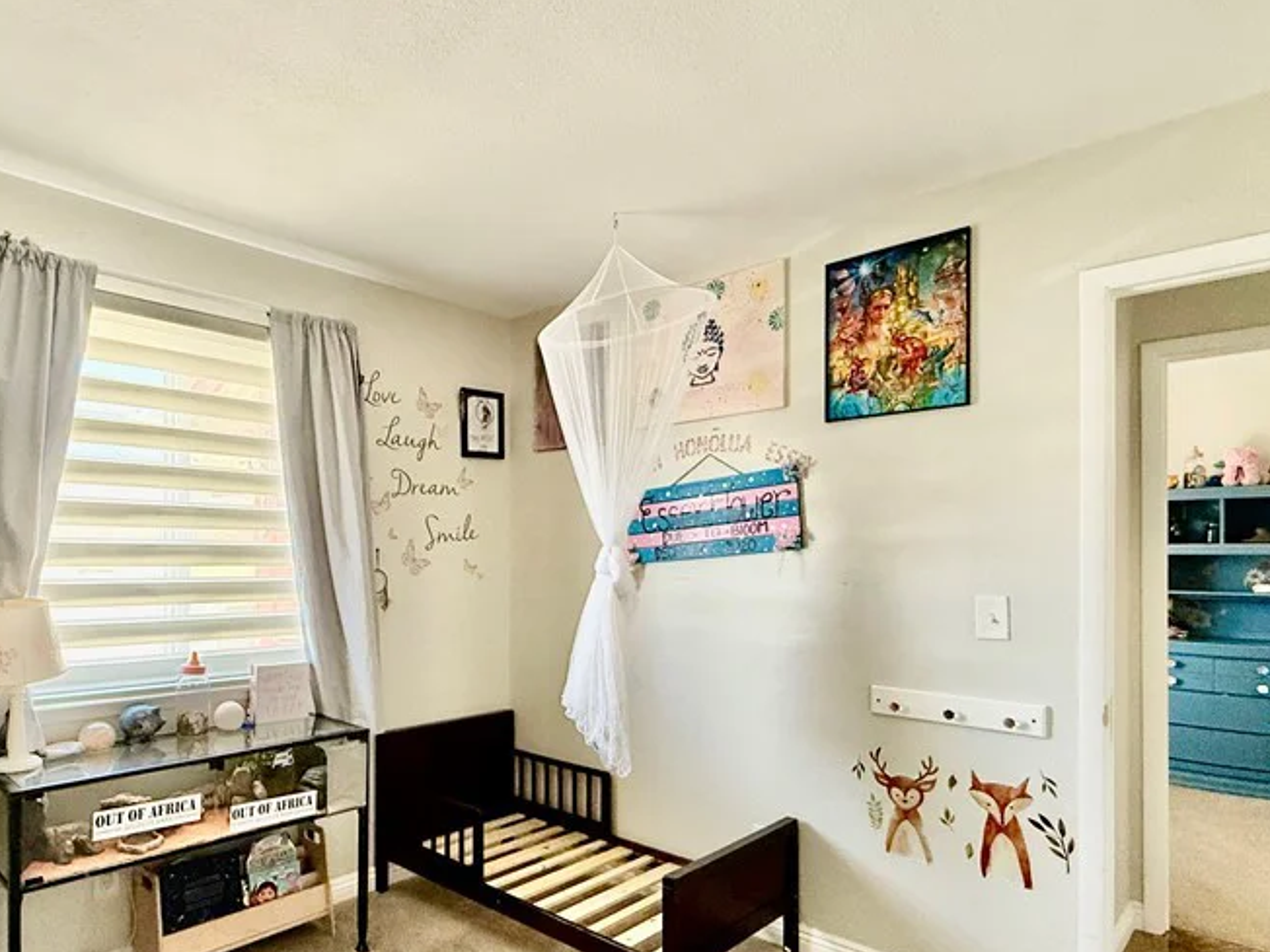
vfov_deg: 60.7
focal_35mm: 22
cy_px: 555
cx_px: 479
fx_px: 807
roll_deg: -0.2
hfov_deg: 75.1
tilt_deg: +0.6
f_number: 2.2
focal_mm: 2.22
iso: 320
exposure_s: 1/84
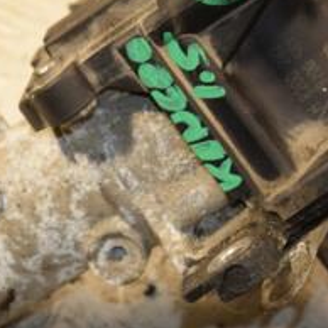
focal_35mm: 295
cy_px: 127
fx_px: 3166
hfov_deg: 5.9
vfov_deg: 5.9
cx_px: 189
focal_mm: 75
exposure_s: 1/160
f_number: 5.3
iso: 800
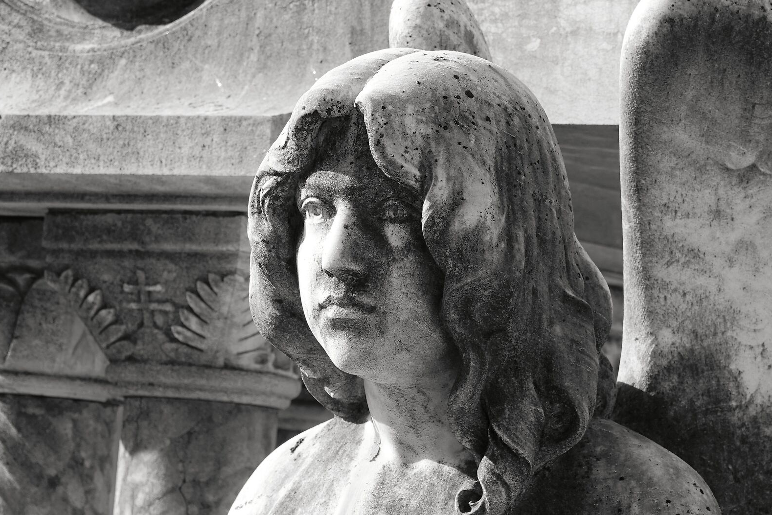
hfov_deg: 9.4
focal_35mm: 219
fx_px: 4696
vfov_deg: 6.3
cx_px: 520
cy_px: 265
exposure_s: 1/400
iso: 100
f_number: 4
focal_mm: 52.82
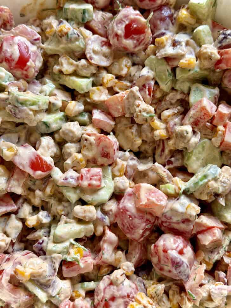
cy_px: 154
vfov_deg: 39.7
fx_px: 427
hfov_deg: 30.3
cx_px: 116
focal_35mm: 48
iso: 80
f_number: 1.8
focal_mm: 6.8
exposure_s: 1/121
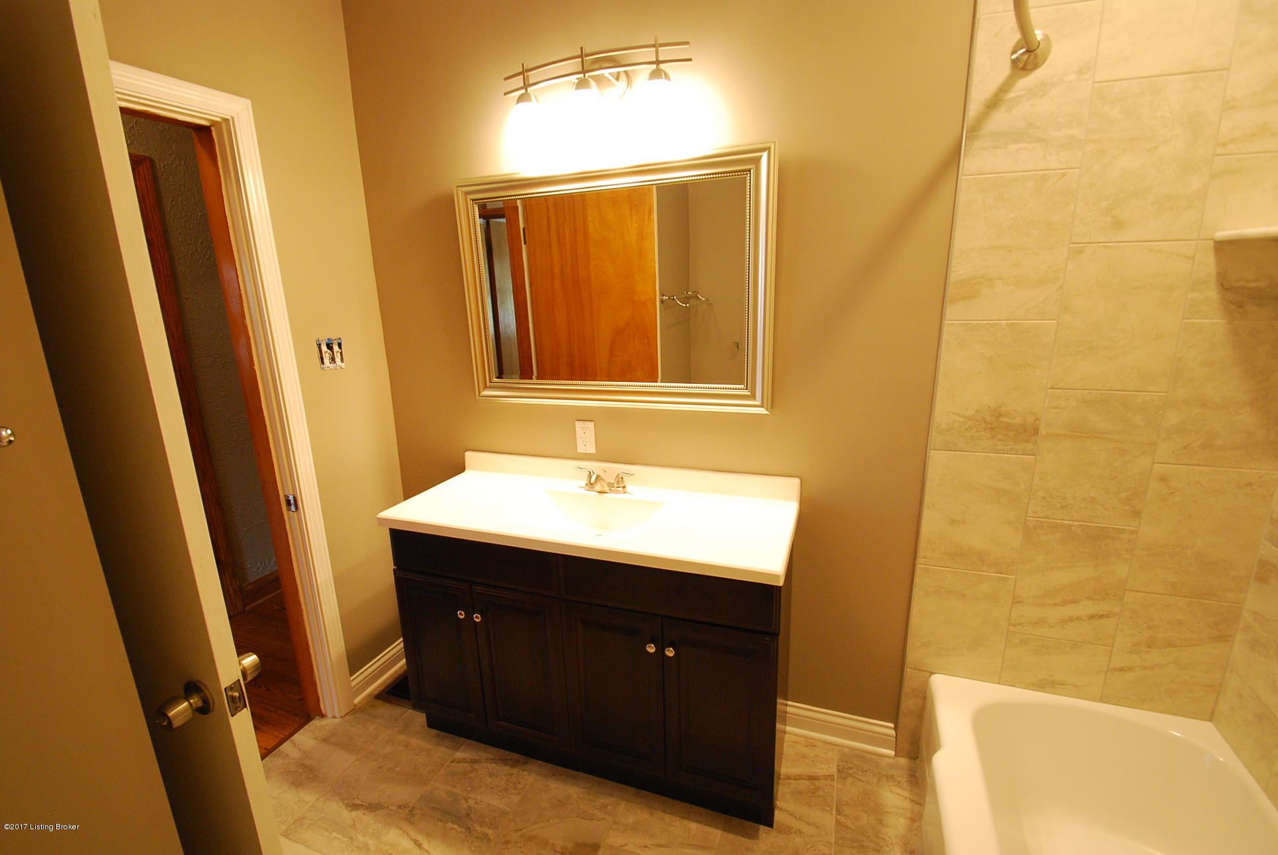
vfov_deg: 77.5
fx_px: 533
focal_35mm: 15
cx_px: 639
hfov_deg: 100.3
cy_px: 428
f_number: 6.3
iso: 800
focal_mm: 10
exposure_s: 1/20
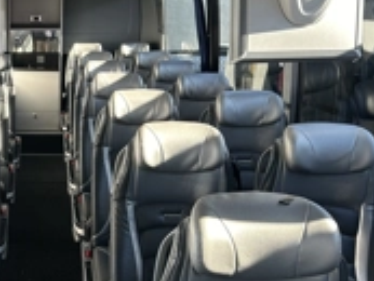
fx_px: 541
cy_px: 162
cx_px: 35
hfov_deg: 35.8
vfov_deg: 29.1
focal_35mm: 50
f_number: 1.78
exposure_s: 1/86
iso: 250
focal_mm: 6.86
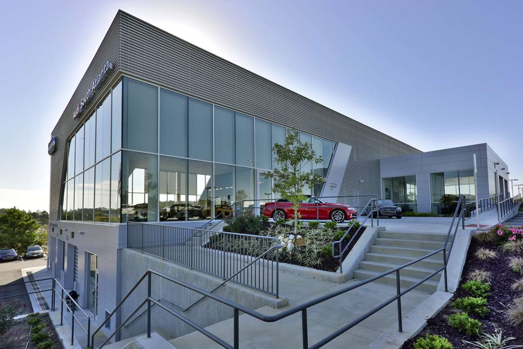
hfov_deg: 93.3
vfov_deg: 70.5
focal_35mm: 17
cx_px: 262
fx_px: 247
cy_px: 174
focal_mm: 17
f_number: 10
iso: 500
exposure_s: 1/320
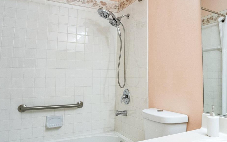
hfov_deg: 65.2
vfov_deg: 44.2
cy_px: 88
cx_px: 146
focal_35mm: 28
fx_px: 173
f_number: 8
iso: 1600
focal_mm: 16
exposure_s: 1/30
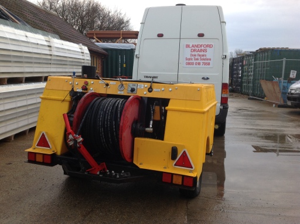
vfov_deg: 40.6
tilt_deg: -8.2
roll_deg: -0.4
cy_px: 112
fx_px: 303
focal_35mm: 35
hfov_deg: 52.7
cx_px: 150
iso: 50
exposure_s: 1/250
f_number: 2.4
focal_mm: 4.28
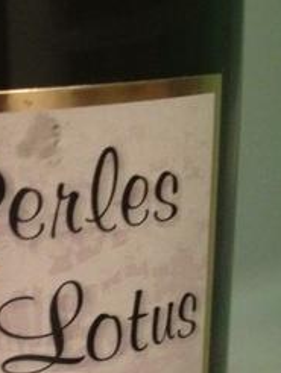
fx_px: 983
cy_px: 362
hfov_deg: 15.6
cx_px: -70
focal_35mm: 91
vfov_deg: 20.9
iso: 500
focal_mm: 4.28
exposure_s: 1/15
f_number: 2.4
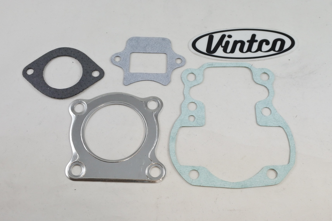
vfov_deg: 36.9
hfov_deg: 53.1
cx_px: 166
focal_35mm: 36
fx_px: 332
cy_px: 110
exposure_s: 1/200
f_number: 4
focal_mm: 13.4
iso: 400
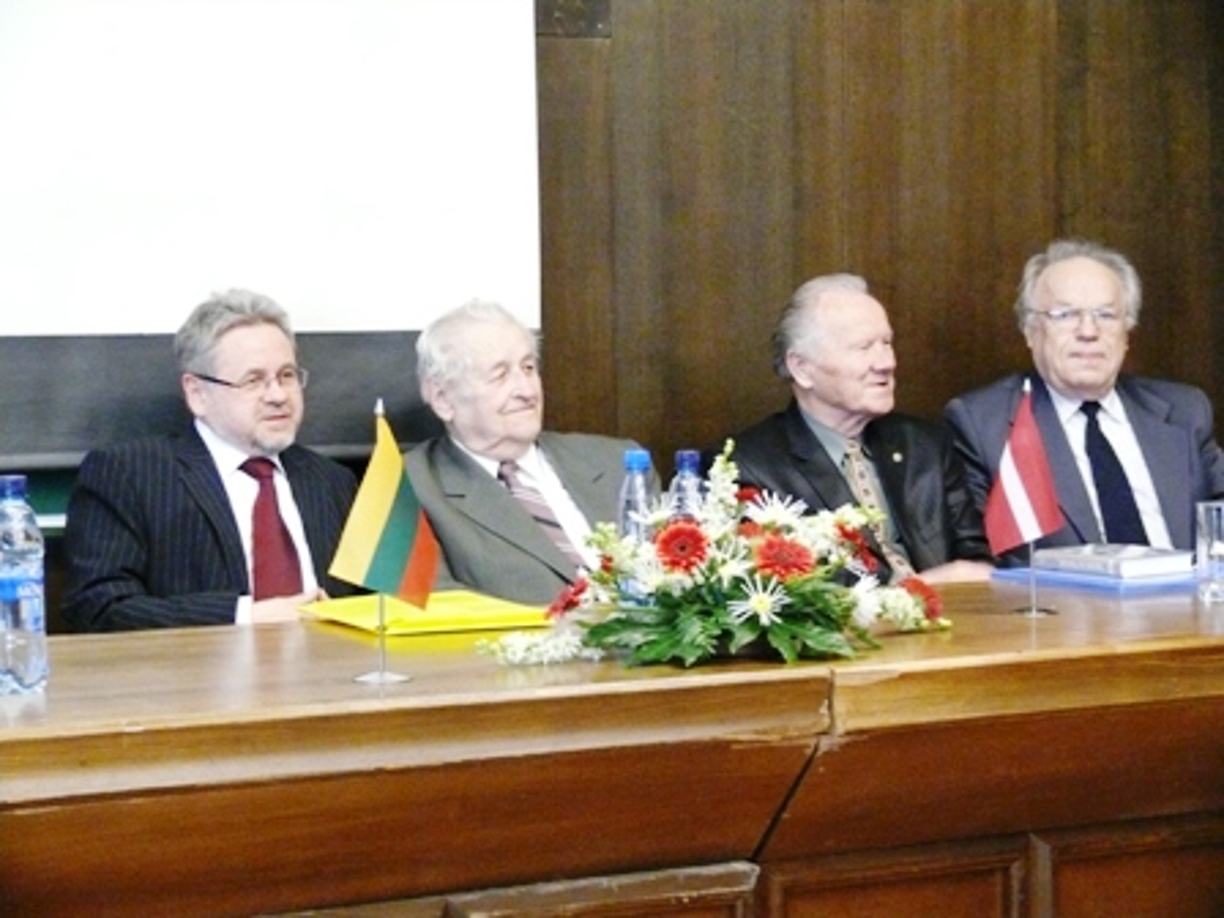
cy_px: 459
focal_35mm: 76
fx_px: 2687
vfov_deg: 19.4
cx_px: 612
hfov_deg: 25.7
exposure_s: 1/80
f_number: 3.2
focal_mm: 16.1
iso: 800
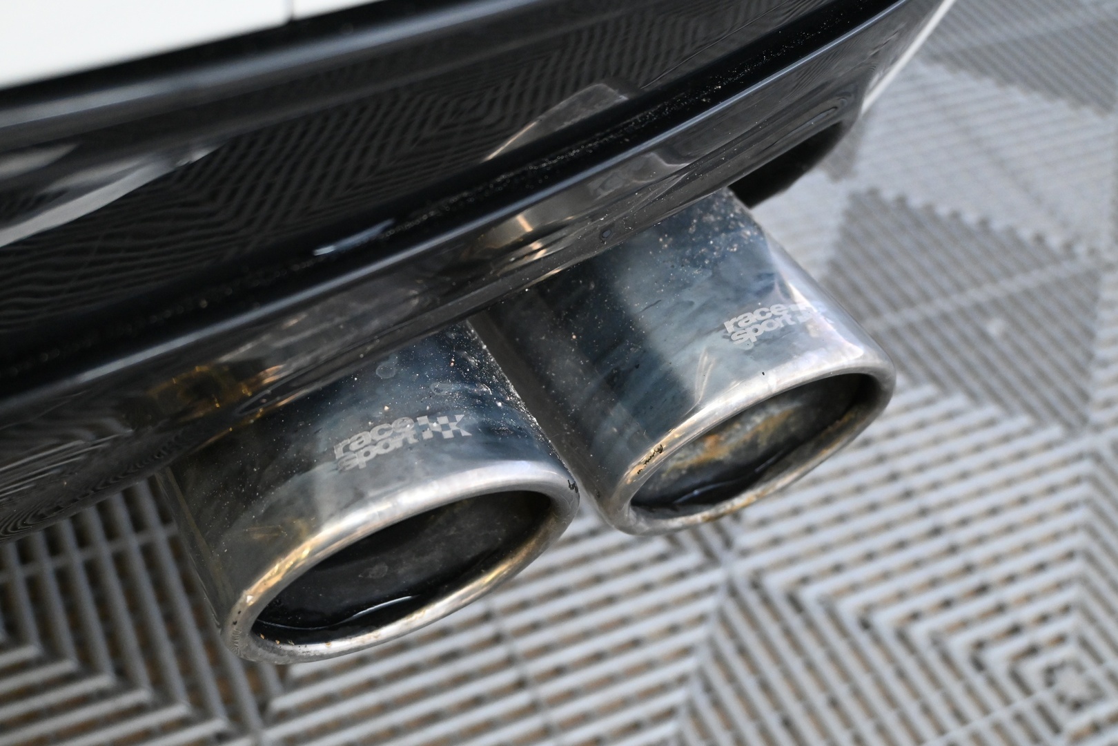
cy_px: 373
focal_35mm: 41
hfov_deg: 47.2
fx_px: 1281
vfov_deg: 32.4
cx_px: 559
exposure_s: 1/60
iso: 4000
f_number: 4.5
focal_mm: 27.5
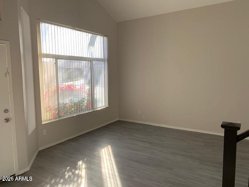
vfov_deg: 53.1
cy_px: 94
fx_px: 187
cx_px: 124
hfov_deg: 67.3
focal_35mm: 26
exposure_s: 1/122
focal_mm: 4.25
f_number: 1.8
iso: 50
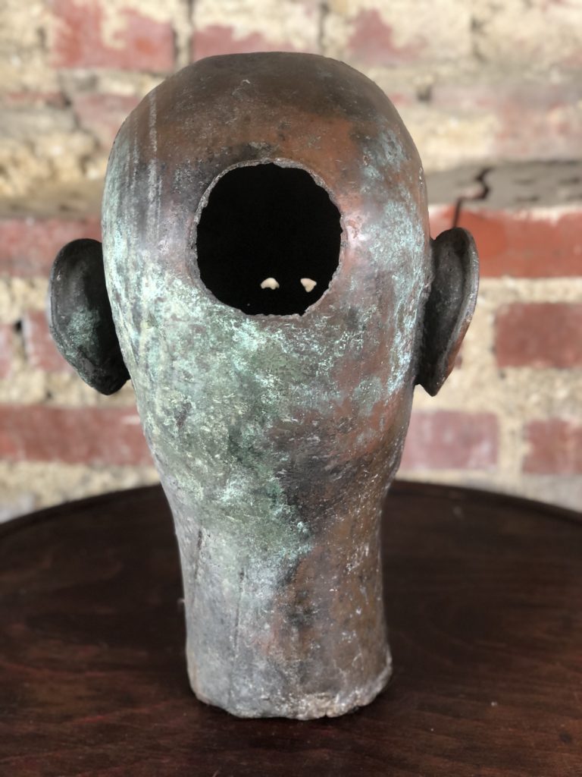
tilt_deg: -23.9
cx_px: 291
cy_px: 388
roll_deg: +0.8
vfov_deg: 36.8
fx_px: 1166
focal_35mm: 52
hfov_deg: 28.0
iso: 80
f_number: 2.4
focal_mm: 6
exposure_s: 1/33
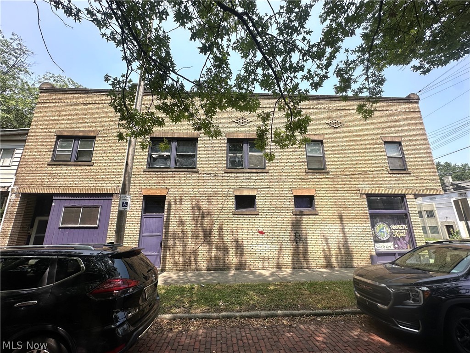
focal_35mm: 14
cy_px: 176
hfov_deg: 102.1
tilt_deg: +15.7
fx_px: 190
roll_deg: +0.5
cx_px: 235
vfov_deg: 85.7
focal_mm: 2.22
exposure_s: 1/895
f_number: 2.2
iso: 40
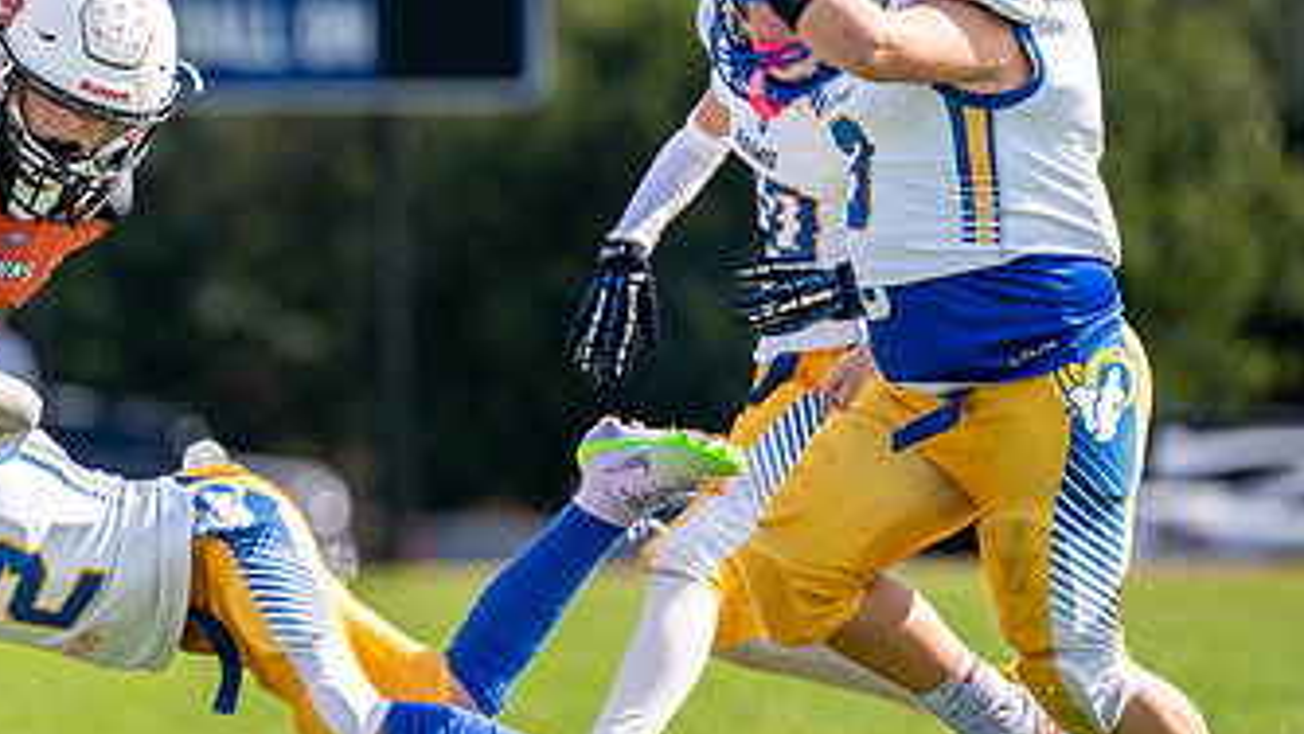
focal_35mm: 454
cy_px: 264
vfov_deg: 2.7
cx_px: -43
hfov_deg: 4.7
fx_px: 15700
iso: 160
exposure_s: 1/2500
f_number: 2.8
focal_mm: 200
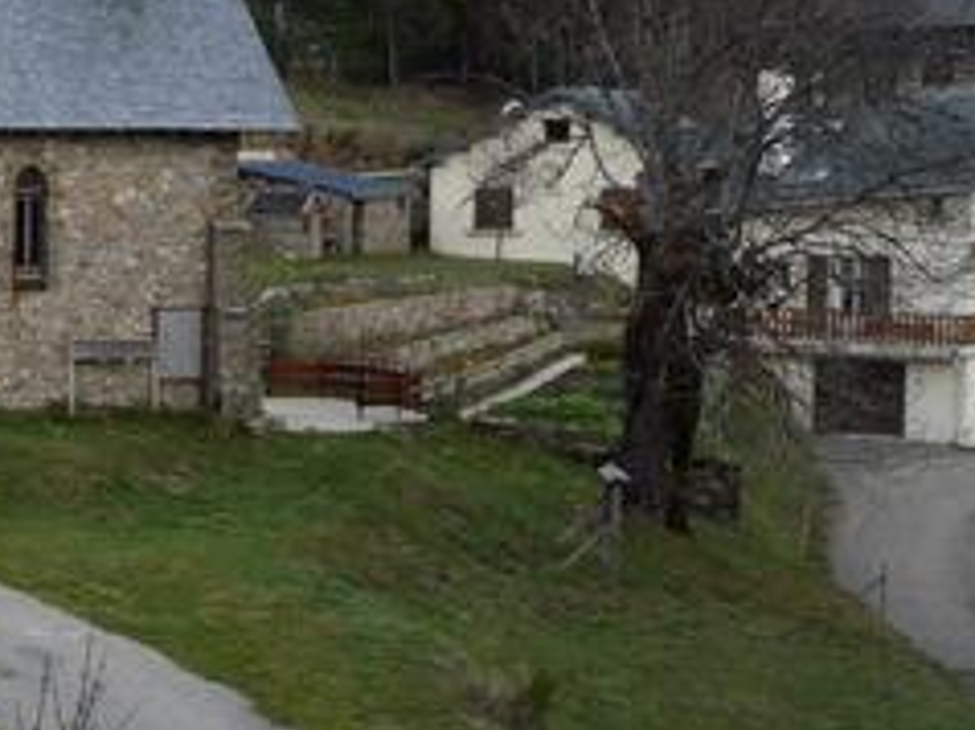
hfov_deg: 16.9
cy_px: 357
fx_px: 2842
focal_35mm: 101
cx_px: -647
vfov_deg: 14.6
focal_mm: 5.2
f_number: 4
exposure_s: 1/160
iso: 100
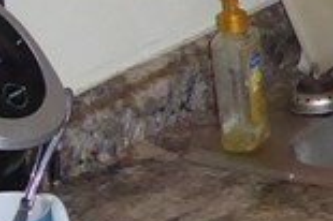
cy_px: 79
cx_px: 546
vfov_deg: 6.9
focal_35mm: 199
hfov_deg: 9.9
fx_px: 1839
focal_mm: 5
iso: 800
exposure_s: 1/60
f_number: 3.5
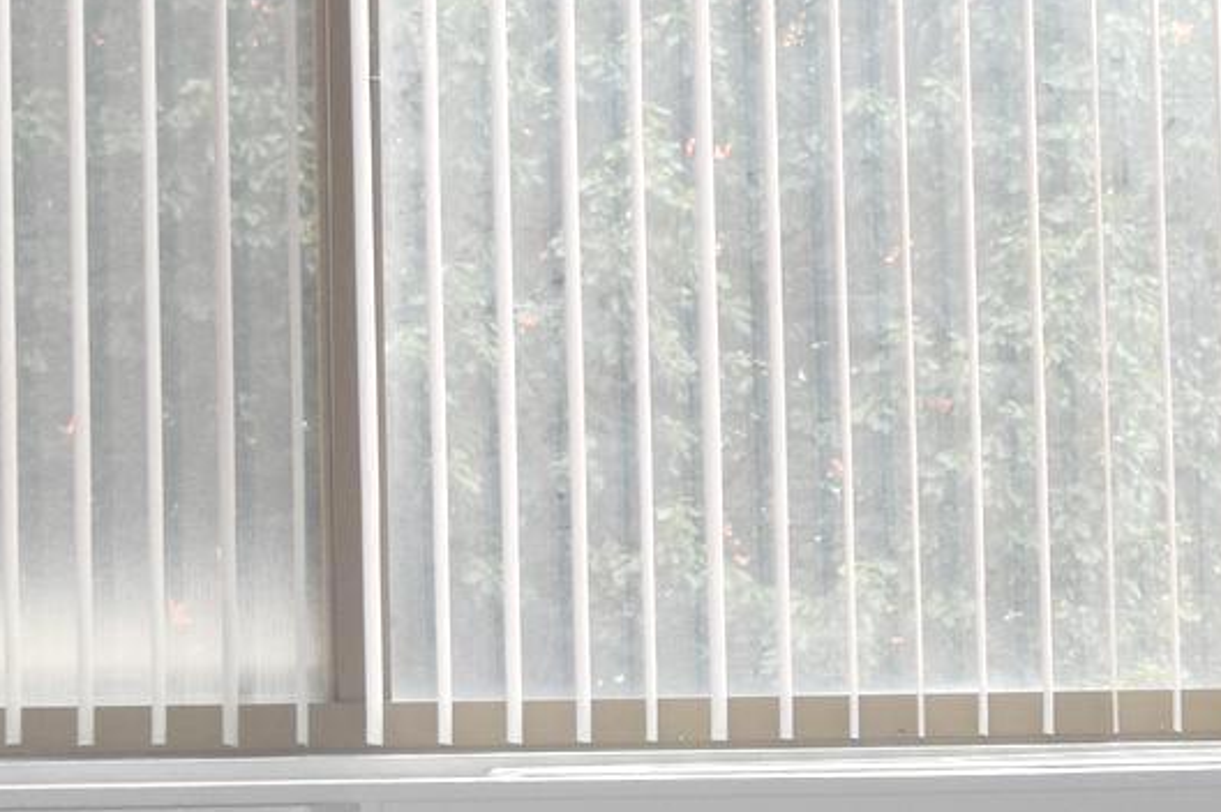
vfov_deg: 8.7
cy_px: 550
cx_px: 1138
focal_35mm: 157
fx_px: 5319
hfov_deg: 13.0
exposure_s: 1/125
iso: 500
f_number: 5.6
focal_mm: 27
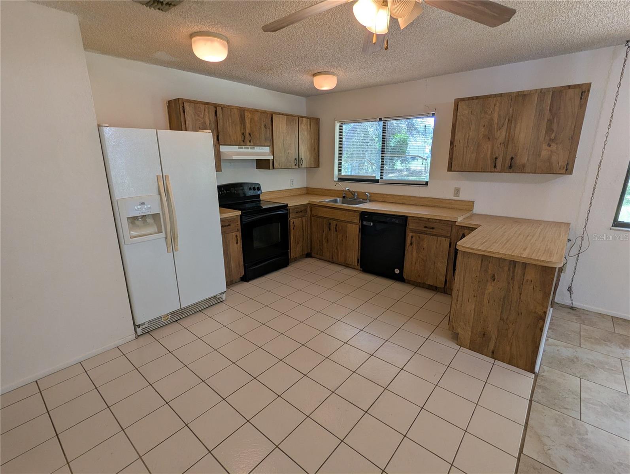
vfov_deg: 78.2
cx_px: 315
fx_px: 292
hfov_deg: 94.4
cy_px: 237
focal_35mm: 16
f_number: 2.2
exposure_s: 1/60
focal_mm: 2.35
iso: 55
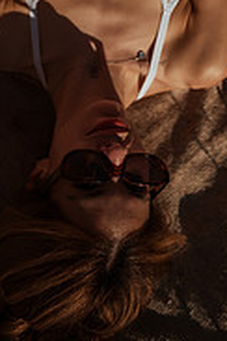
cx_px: 140
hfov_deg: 15.9
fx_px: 813
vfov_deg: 22.8
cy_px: 6
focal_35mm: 86
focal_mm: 35
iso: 50
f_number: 1.8
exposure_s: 1/5000
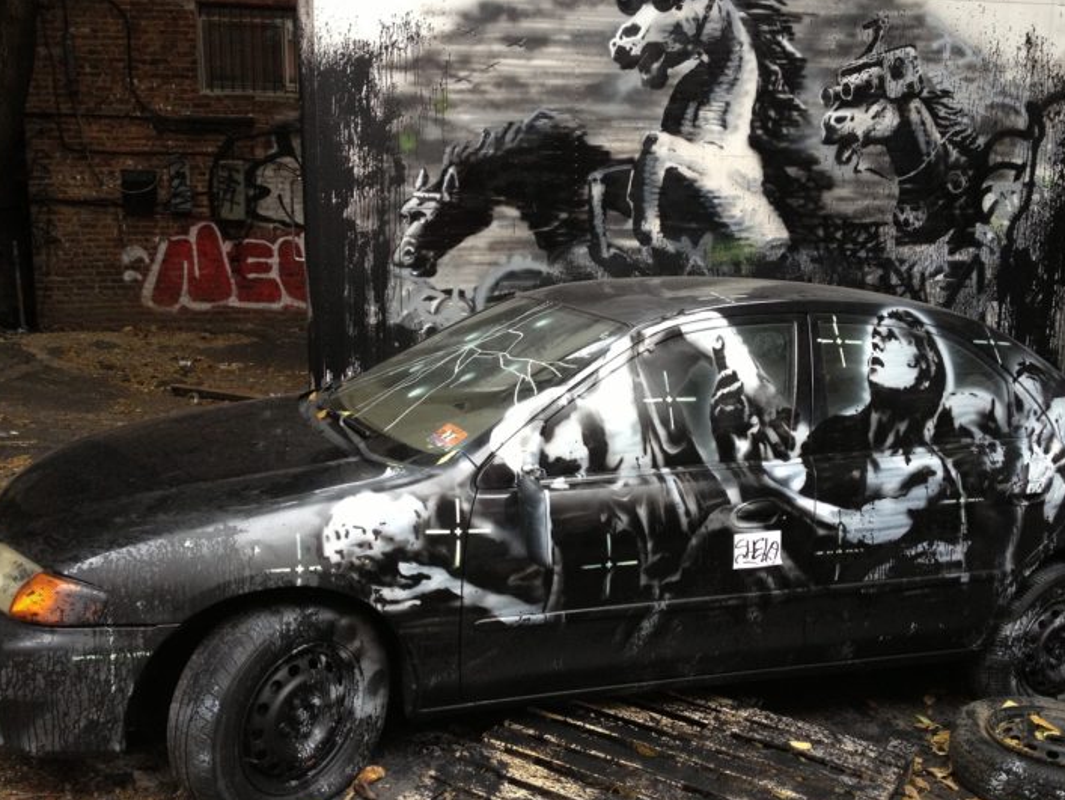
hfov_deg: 48.9
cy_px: 405
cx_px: 563
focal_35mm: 38
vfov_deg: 37.8
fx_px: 1170
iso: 125
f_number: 2.4
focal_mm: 4.28
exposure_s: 1/20
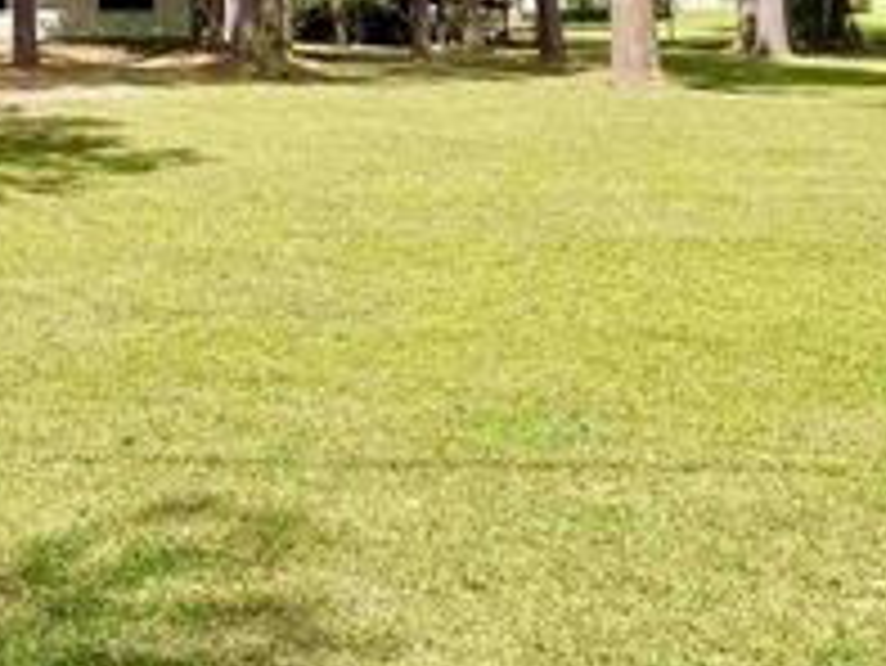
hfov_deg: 27.8
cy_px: -65
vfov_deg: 22.7
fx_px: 1562
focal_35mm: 61
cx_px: -171
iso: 100
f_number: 1.78
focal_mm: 6.76
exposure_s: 1/2907
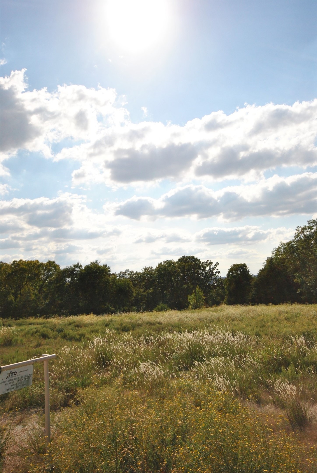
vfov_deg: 61.8
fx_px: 395
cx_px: 158
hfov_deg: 43.8
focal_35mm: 30
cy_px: 236
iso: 400
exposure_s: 1/4000
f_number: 5.6
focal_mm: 20
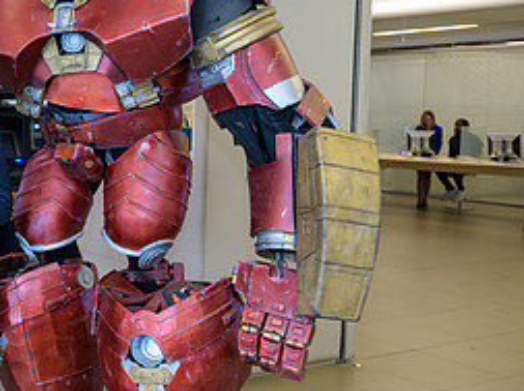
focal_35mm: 53
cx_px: -33
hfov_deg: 32.4
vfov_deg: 27.4
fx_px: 801
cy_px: 171
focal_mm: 24
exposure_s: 1/125
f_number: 3.2
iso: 800
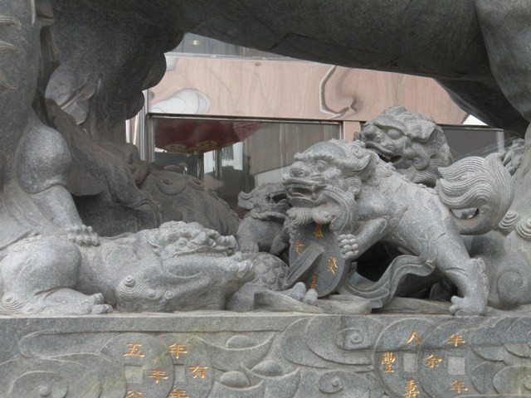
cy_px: 199
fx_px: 1304
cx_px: 266
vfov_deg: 17.4
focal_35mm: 85
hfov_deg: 23.0
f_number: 5.1
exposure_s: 1/80
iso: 100
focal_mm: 15
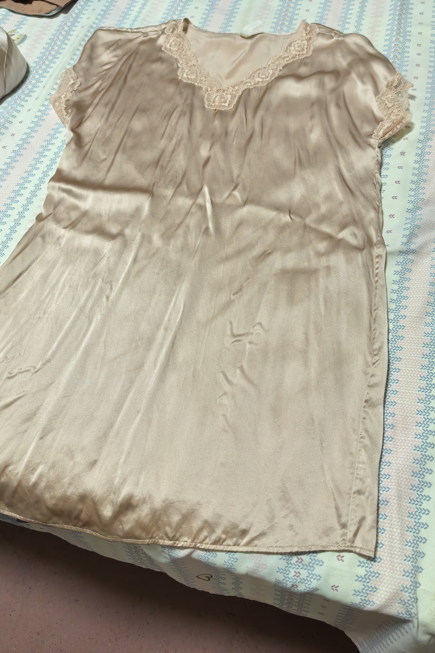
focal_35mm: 25
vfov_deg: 71.5
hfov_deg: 51.3
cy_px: 326
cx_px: 220
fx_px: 453
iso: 200
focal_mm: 5.75
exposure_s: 1/100
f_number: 1.4
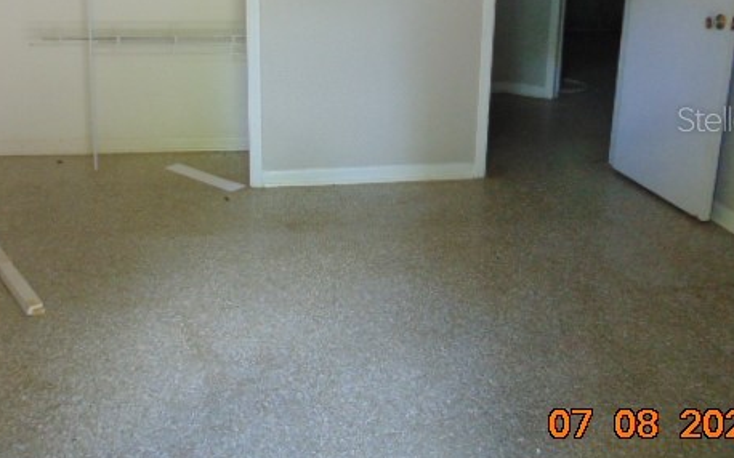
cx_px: 316
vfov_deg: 33.8
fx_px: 740
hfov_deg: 52.6
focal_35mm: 37
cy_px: 119
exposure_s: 1/30
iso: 200
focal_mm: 4.5
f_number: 3
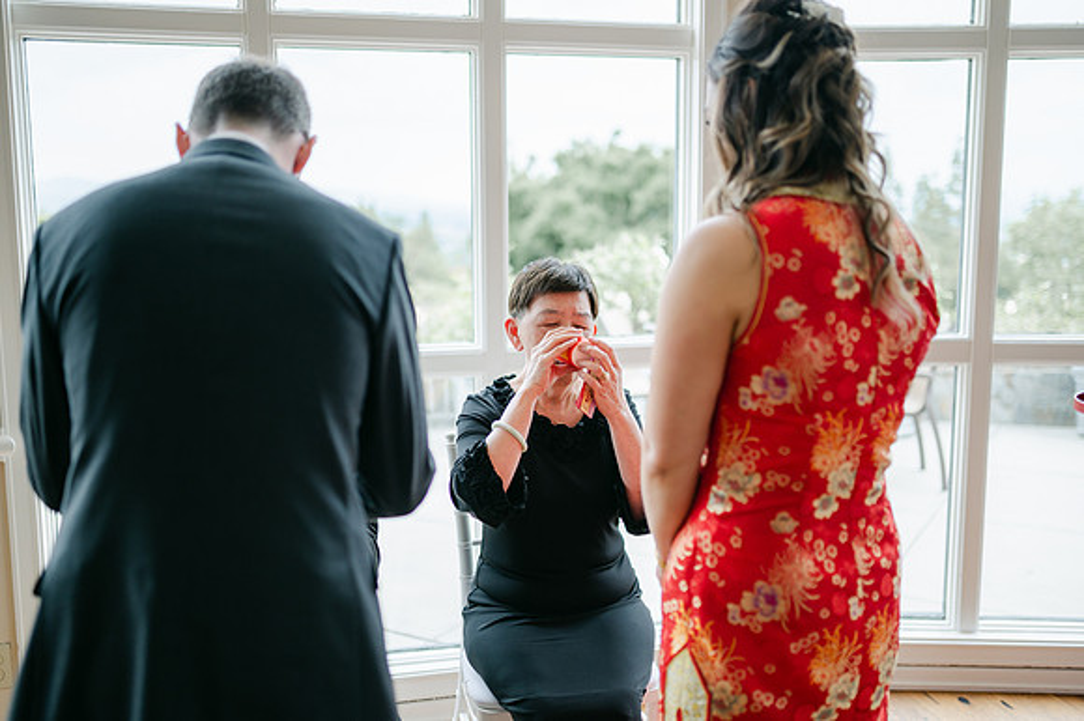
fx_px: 1091
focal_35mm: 36
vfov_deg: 36.6
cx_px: 546
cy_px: 354
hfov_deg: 52.8
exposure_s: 1/1000
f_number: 1.4
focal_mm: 35
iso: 100
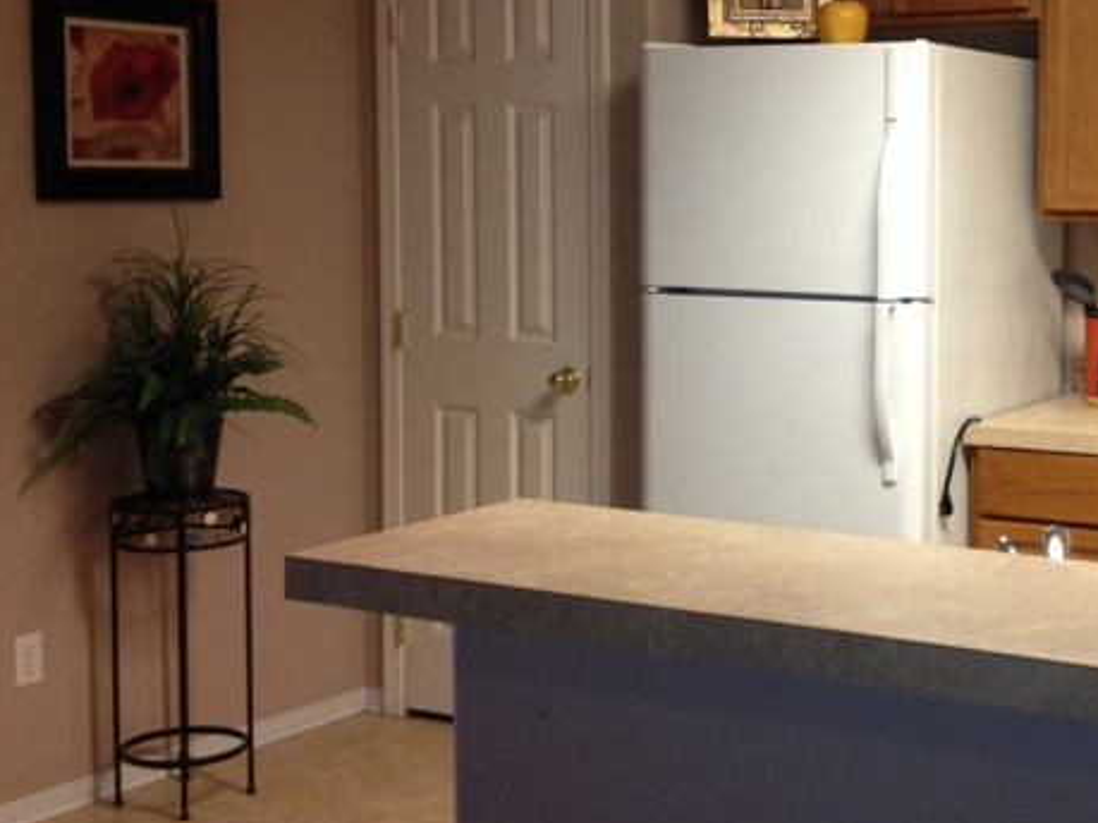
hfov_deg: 30.6
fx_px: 1934
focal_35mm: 61
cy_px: 313
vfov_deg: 24.0
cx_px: 935
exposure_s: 1/20
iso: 80
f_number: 2.4
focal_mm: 4.28
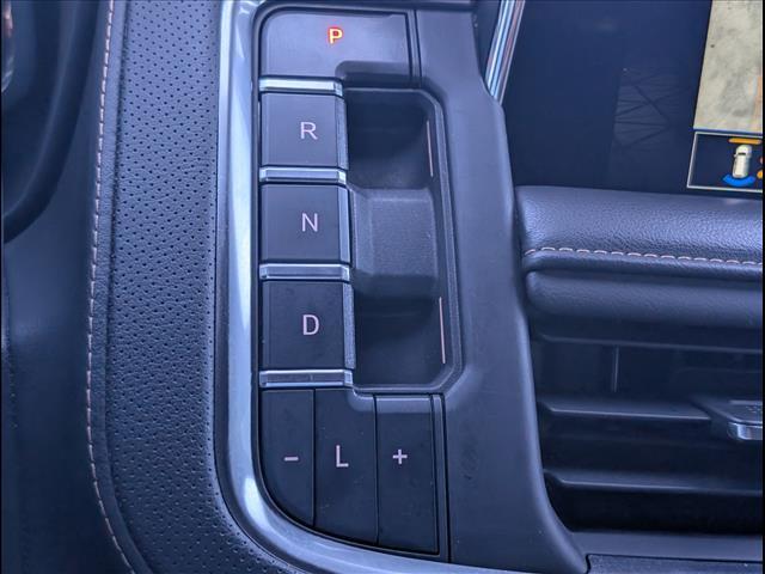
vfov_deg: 29.7
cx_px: 382
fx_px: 1083
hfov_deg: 38.9
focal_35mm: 49
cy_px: 287
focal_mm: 6.9
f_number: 1.68
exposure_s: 1/667
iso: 270
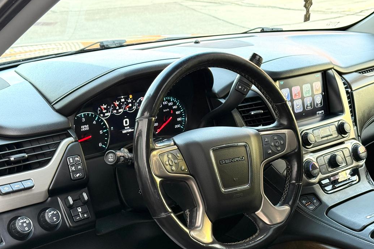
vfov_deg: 21.9
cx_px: 197
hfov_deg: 32.4
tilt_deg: -16.4
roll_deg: -0.3
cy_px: 132
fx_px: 644
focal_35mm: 62
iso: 200
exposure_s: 1/132
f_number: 1.78
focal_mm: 6.76
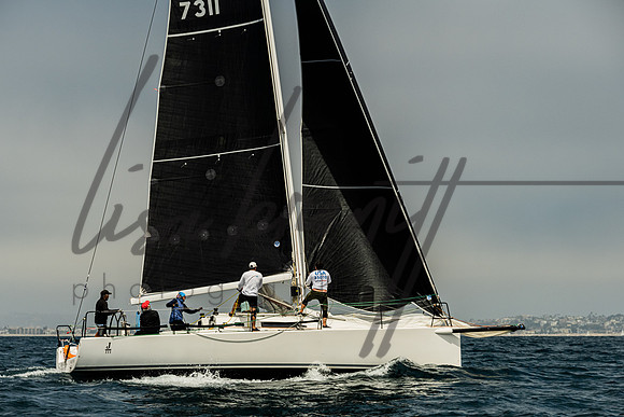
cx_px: 292
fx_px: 1943
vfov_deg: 12.2
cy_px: 234
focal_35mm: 112
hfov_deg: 18.2
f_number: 6.3
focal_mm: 98
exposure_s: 1/2000
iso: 400
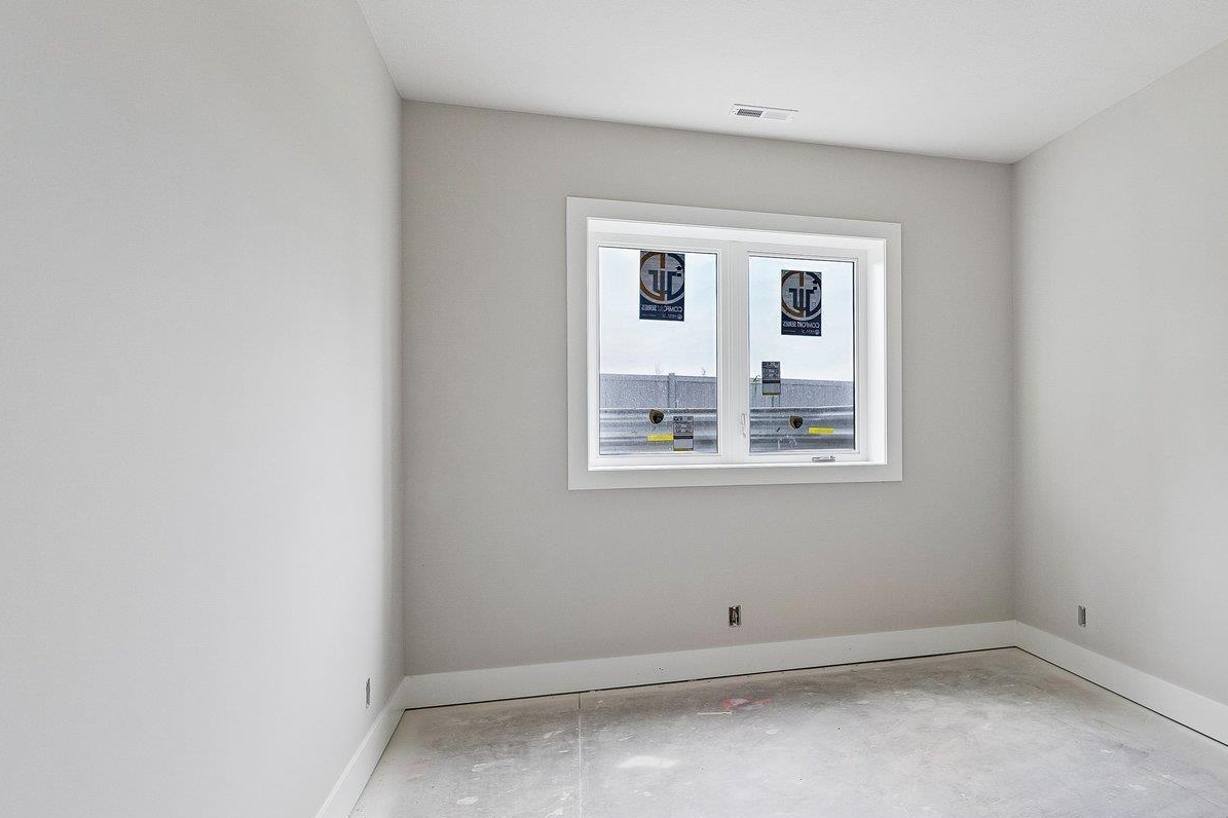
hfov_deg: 70.9
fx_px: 818
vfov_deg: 53.1
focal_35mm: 24
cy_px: 389
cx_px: 851
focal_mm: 14
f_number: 6.3
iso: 500
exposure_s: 1/20
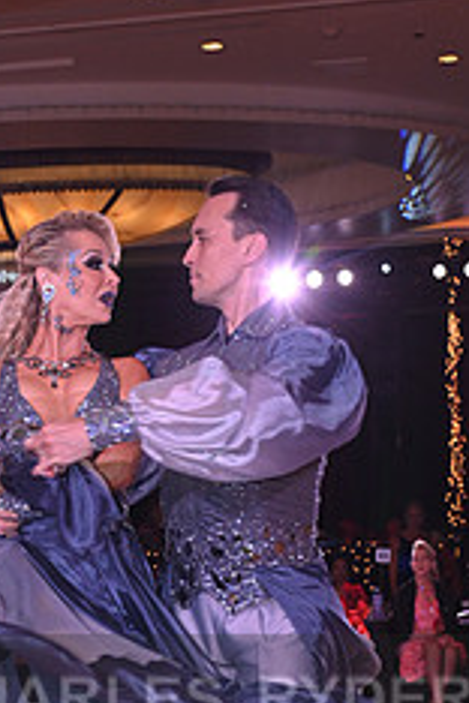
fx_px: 2130
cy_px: 736
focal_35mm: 109
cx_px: 107
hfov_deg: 12.5
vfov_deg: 18.2
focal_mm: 44
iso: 1250
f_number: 6.3
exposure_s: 1/200
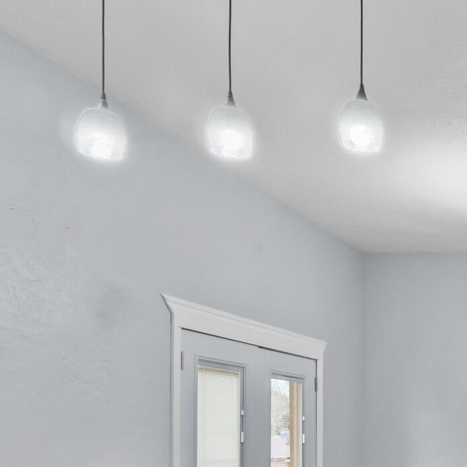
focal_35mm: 54
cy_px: 456
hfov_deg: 25.2
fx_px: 824
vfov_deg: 29.7
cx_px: 673
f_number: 8
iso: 400
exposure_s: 1/6
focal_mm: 10
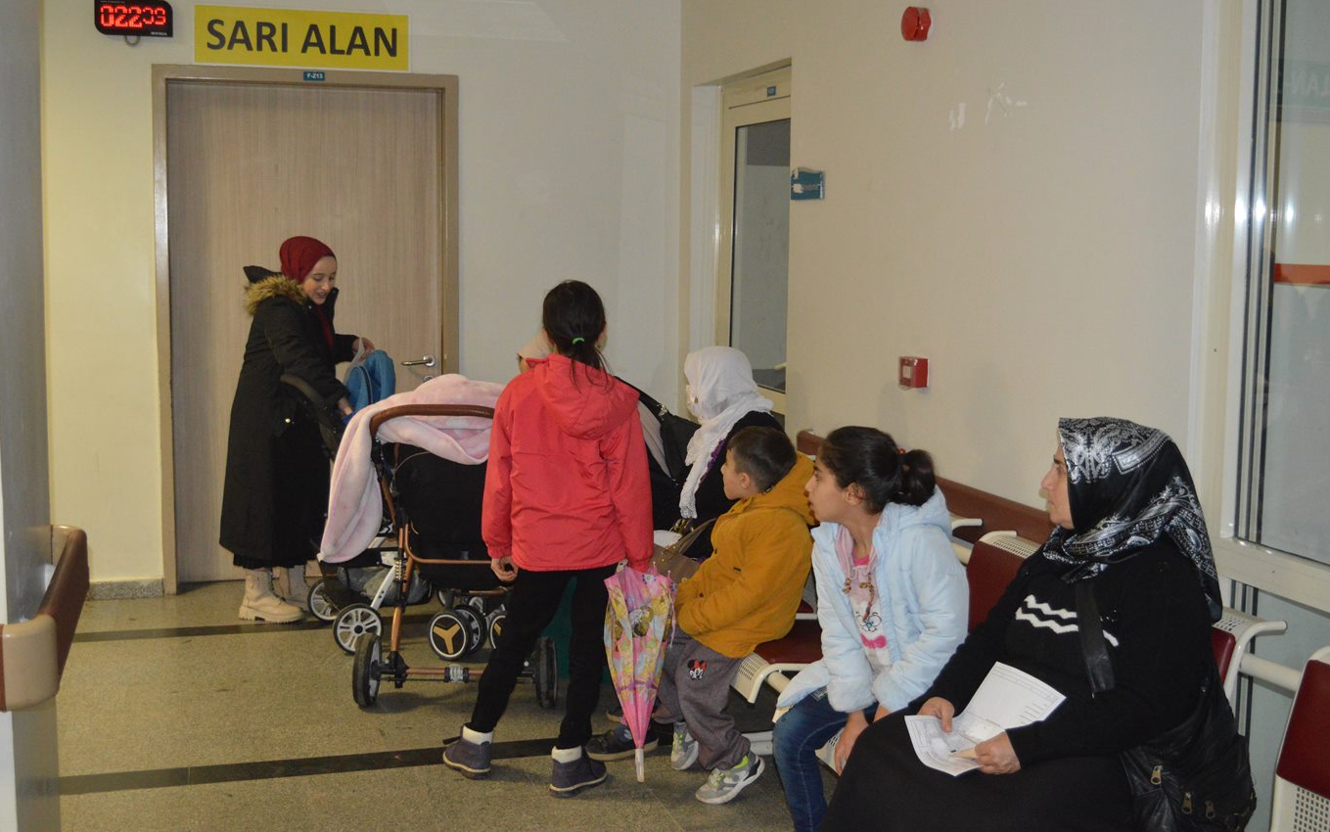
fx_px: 1559
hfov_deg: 46.2
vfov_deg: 29.9
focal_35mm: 43
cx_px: 666
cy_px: 399
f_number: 4.2
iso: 2200
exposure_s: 1/60
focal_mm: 28
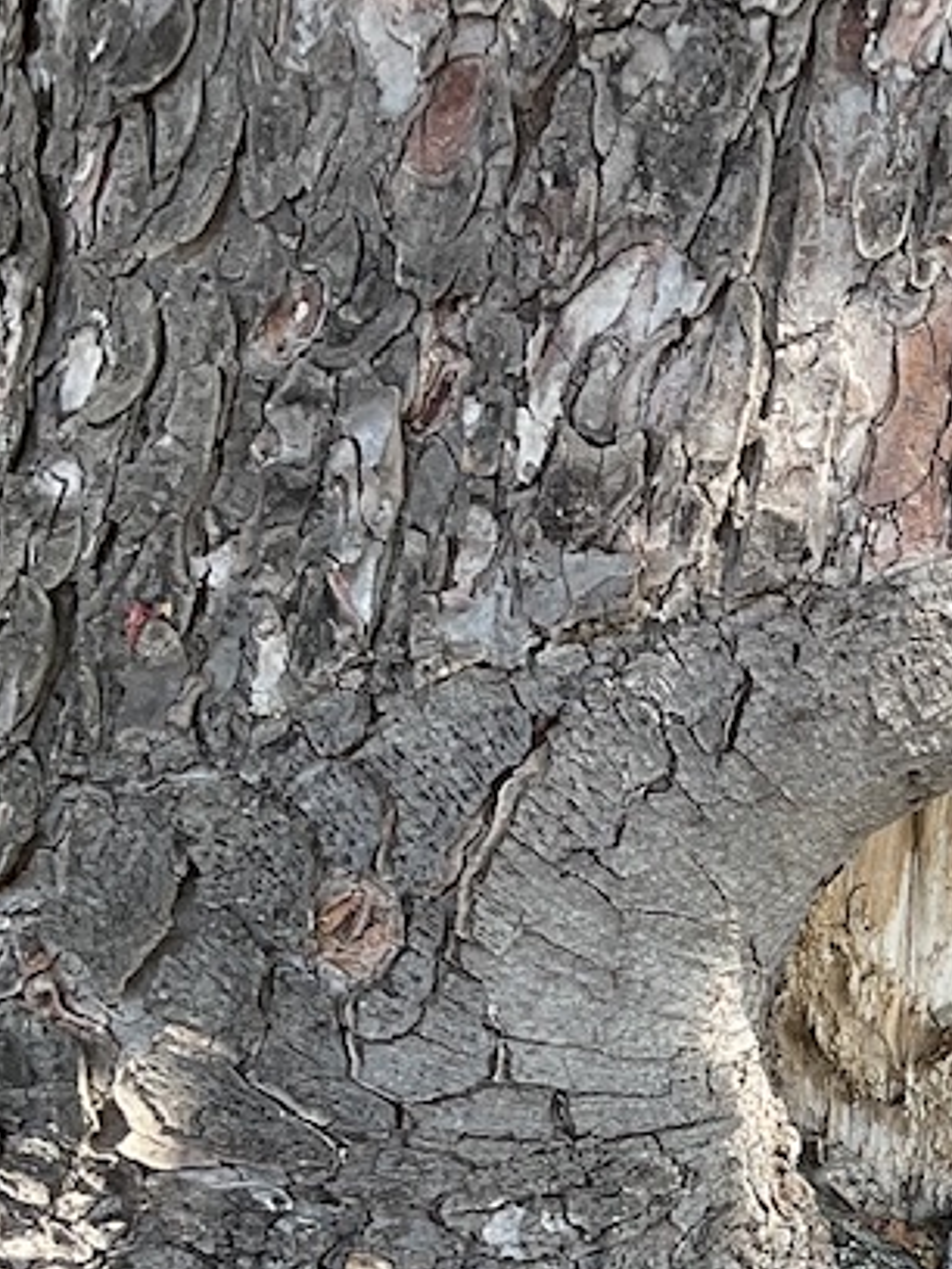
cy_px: 1219
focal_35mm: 91
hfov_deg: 15.4
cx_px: 1254
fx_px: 3337
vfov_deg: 20.9
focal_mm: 3
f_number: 1.8
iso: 16
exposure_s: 1/242
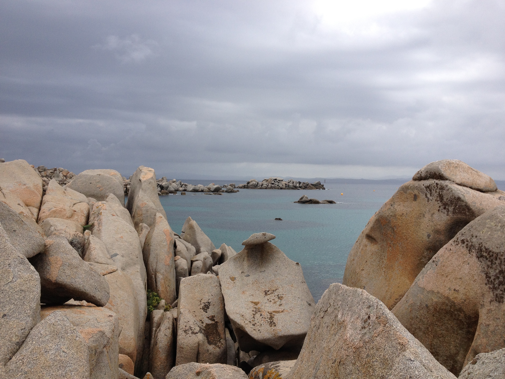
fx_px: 511
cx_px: 252
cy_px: 190
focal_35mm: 35
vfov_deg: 40.7
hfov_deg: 52.6
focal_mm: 4.28
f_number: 2.4
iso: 64
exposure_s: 1/756
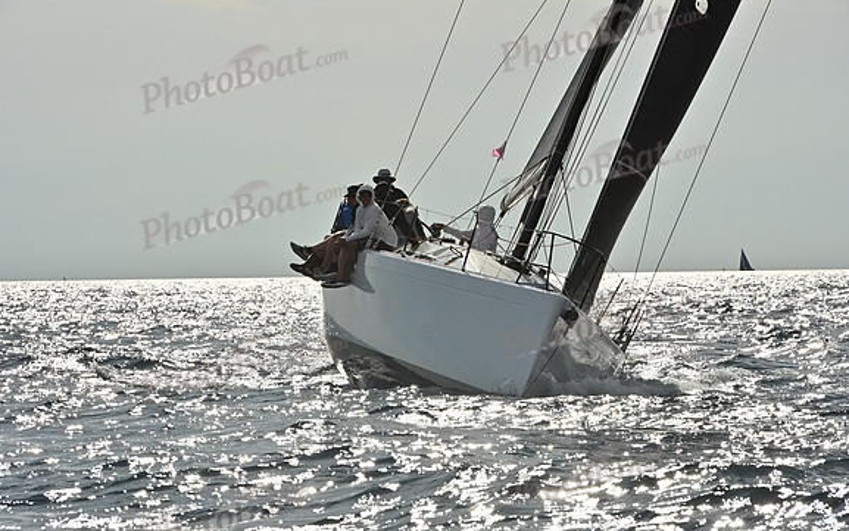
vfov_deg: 6.4
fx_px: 4745
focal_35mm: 205
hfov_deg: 10.2
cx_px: 425
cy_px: 267
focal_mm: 200
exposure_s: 1/1000
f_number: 18
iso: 320
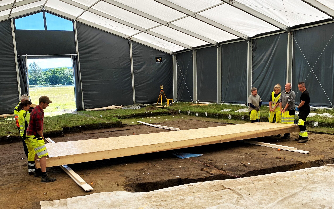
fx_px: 255
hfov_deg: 66.5
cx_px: 166
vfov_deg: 44.4
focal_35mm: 28
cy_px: 120
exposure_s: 1/485
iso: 32
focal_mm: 4.25
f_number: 1.8
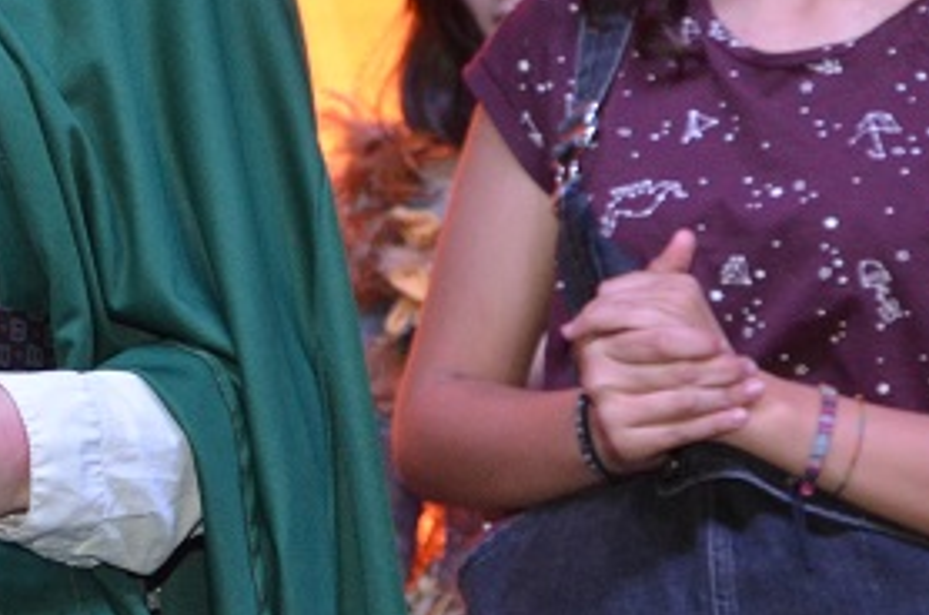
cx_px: -444
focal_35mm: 285
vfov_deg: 4.8
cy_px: 180
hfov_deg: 7.1
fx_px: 7338
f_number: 7.1
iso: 1000
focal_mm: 48
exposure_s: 1/80
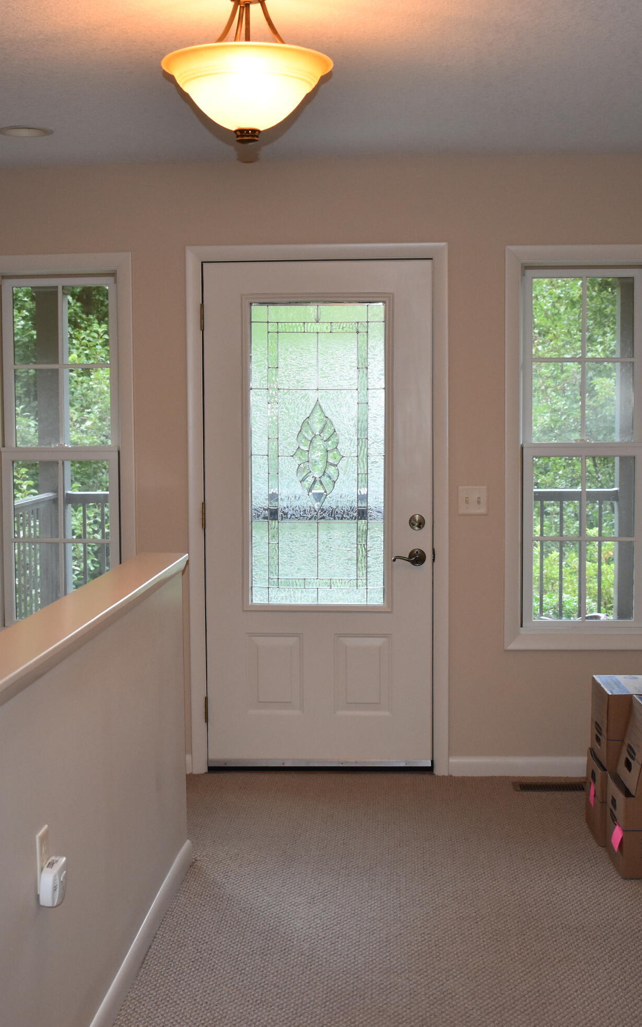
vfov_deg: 41.2
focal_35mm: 49
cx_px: 307
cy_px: 513
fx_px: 1366
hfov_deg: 26.5
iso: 800
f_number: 3.8
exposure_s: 1/160
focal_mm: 21
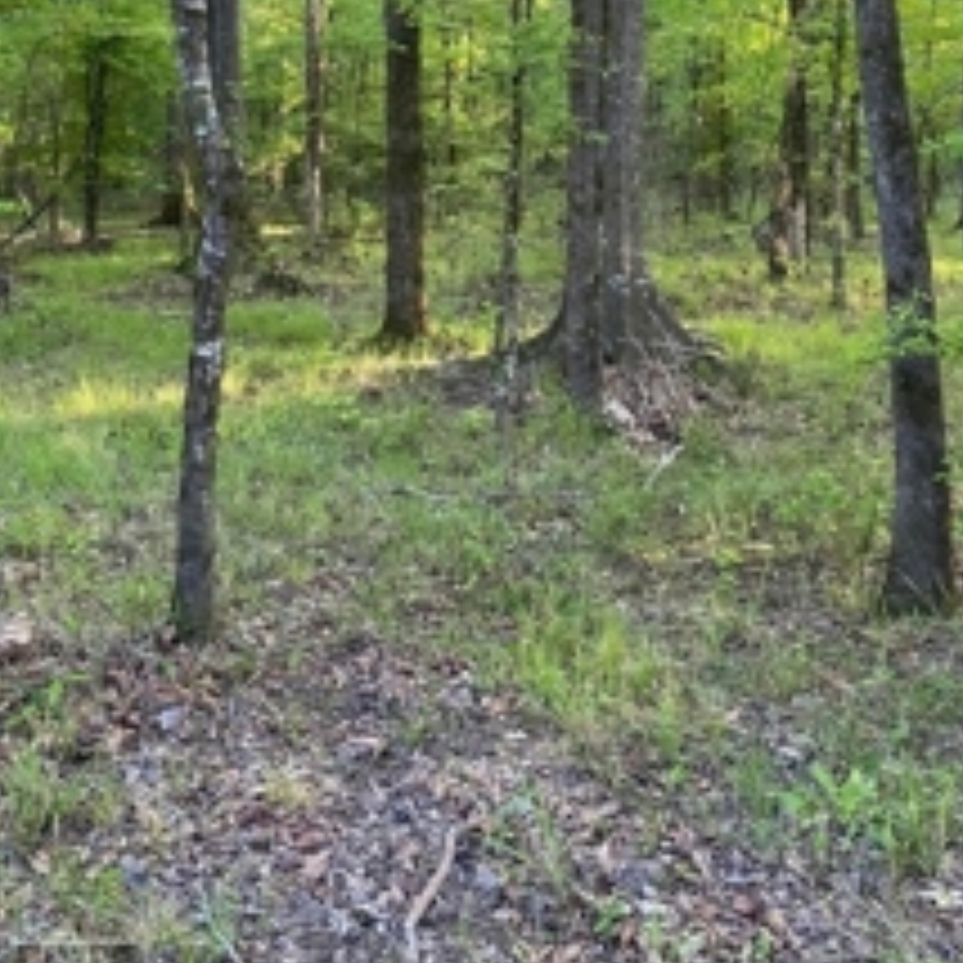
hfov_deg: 39.0
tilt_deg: -0.2
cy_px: 176
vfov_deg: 37.6
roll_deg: +0.2
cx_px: 392
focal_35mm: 43
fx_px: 1353
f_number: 1.8
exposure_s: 1/70
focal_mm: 4.25
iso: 125
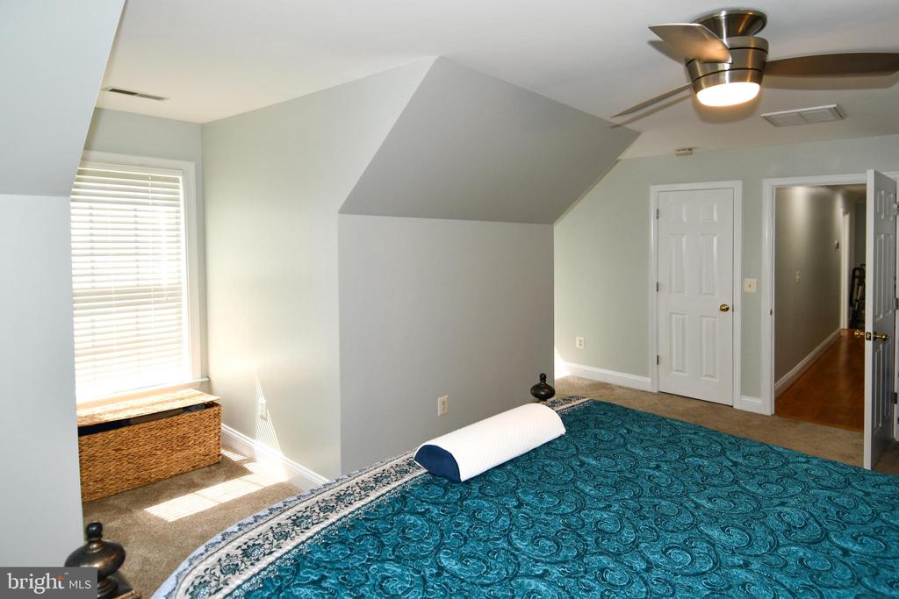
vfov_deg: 67.4
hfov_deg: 90.0
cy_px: 300
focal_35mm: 18
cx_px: 450
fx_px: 450
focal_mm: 12
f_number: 4.5
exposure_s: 1/80
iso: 200
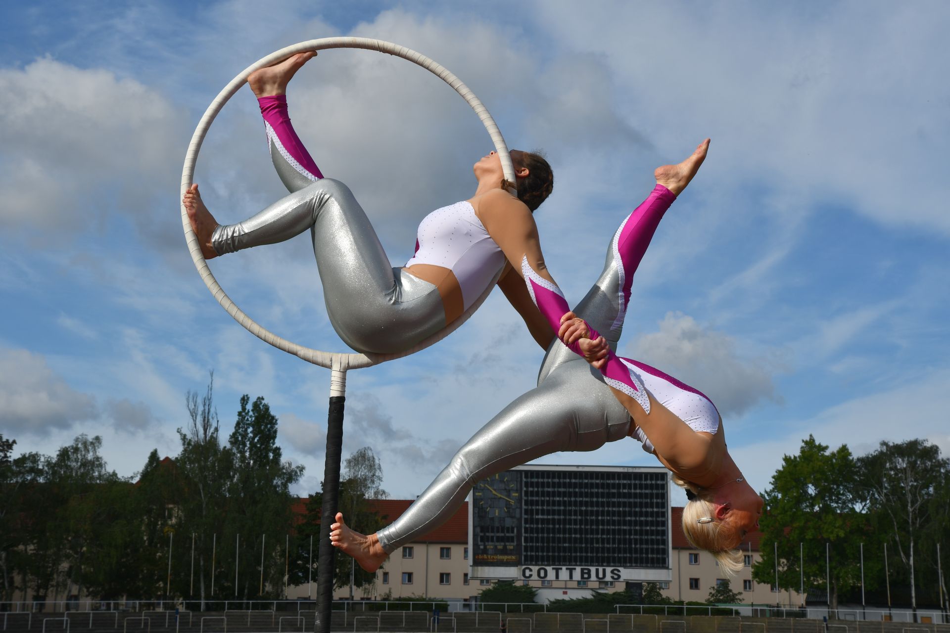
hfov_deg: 29.2
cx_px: 475
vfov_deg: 19.7
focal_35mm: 69
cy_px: 316
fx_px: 1821
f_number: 10
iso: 100
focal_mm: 46
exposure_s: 1/400
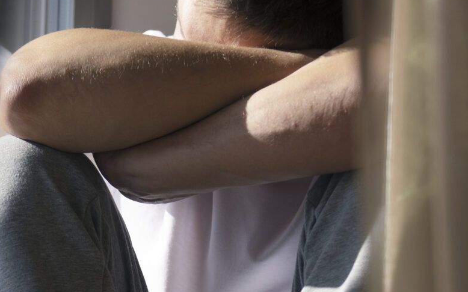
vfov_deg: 8.1
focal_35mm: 161
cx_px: 95
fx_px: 2053
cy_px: 264
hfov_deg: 12.9
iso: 100
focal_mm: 48
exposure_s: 1/1000
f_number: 2.8
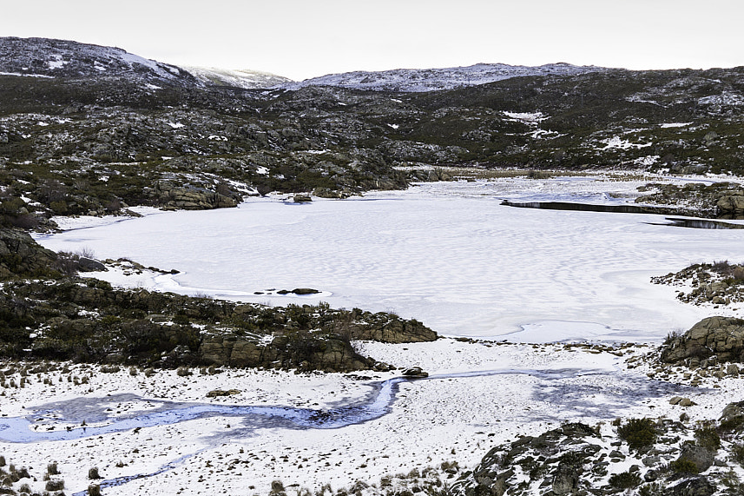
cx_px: 431
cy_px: 374
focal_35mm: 56
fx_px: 1157
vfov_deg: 23.9
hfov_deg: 35.6
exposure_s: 1/100
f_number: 9
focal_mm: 20
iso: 250
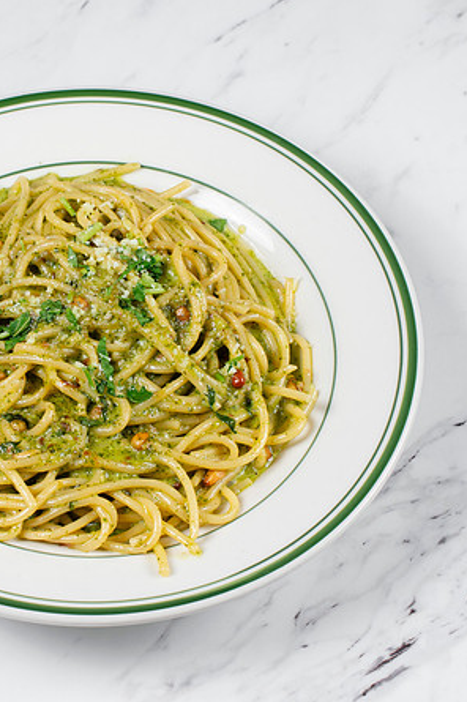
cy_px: 370
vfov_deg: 20.4
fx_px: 1949
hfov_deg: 13.6
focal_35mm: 100
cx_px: 73
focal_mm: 50
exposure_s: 1/200
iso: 200
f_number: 9
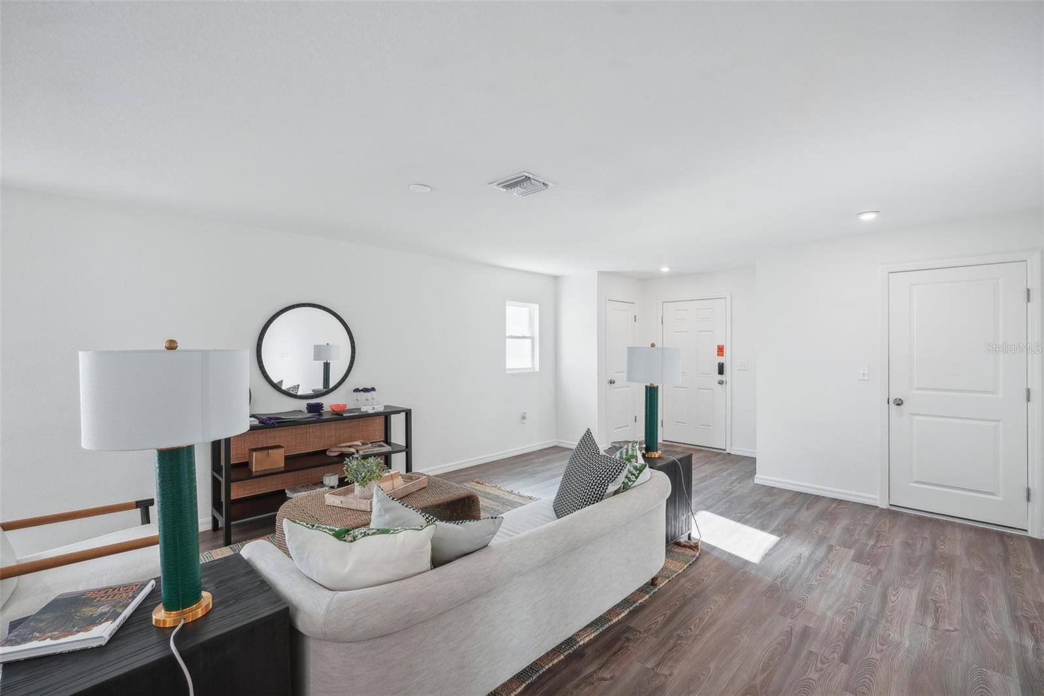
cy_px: 348
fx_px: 464
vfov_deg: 73.7
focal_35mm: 16
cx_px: 522
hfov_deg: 96.7
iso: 400
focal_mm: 16
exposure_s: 1/15
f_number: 8
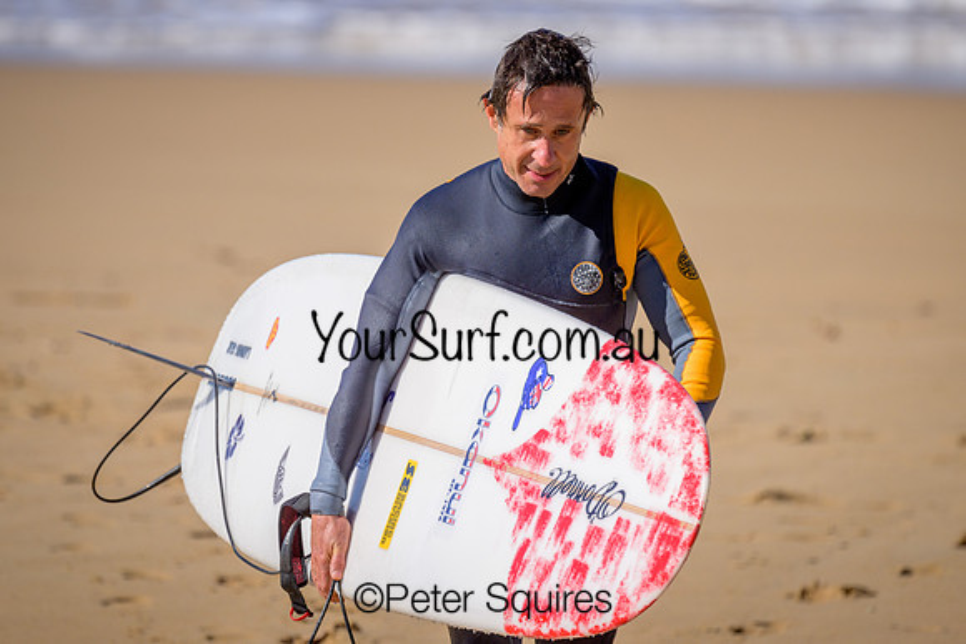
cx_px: 470
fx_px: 24753
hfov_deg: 2.2
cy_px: 273
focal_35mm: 922
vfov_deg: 1.5
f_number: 6.3
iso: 360
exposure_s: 1/2000
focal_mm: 800
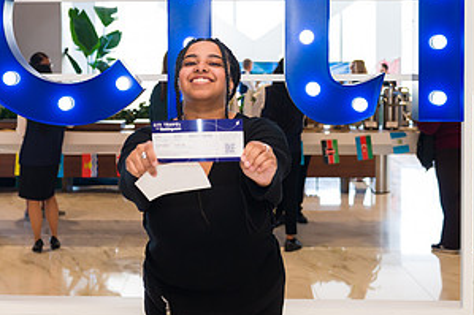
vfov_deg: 21.7
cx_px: 205
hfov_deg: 32.4
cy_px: 71
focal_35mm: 62
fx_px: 816
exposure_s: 1/200
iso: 500
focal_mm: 32
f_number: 4
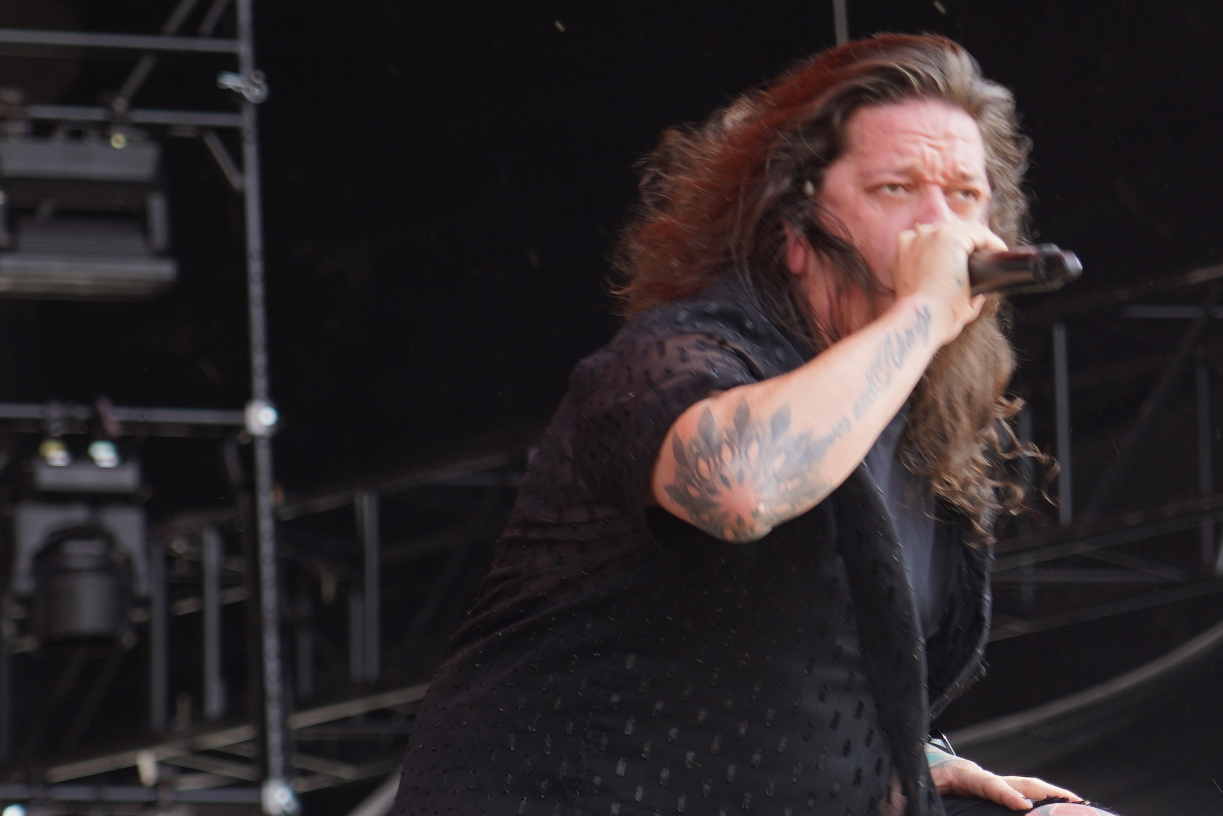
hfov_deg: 7.3
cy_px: 456
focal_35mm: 283
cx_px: 522
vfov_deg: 4.9
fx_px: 9613
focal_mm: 105
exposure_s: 1/160
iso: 100
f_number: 4.5
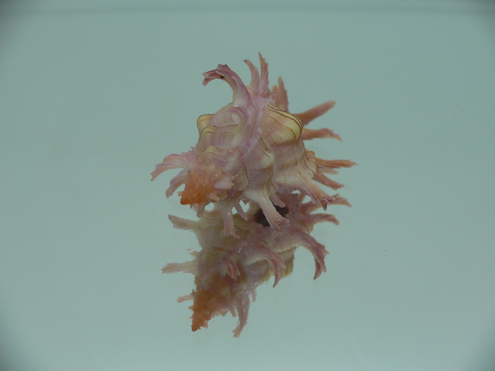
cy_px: 186
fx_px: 500
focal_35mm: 35
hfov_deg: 52.6
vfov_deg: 40.7
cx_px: 248
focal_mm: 4.6
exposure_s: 1/60
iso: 80
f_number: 2.8
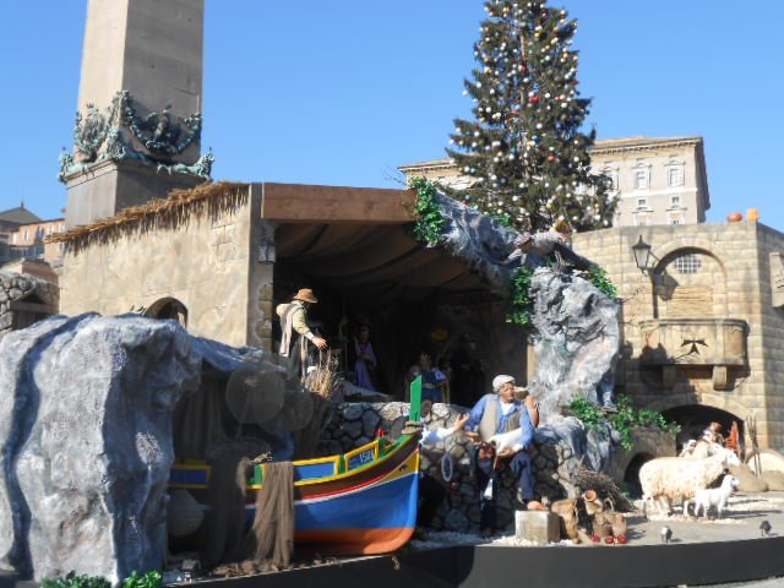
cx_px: 392
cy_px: 294
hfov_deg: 49.0
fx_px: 861
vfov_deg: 37.7
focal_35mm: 38
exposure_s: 1/400
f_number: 4.2
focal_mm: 6.8
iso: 80
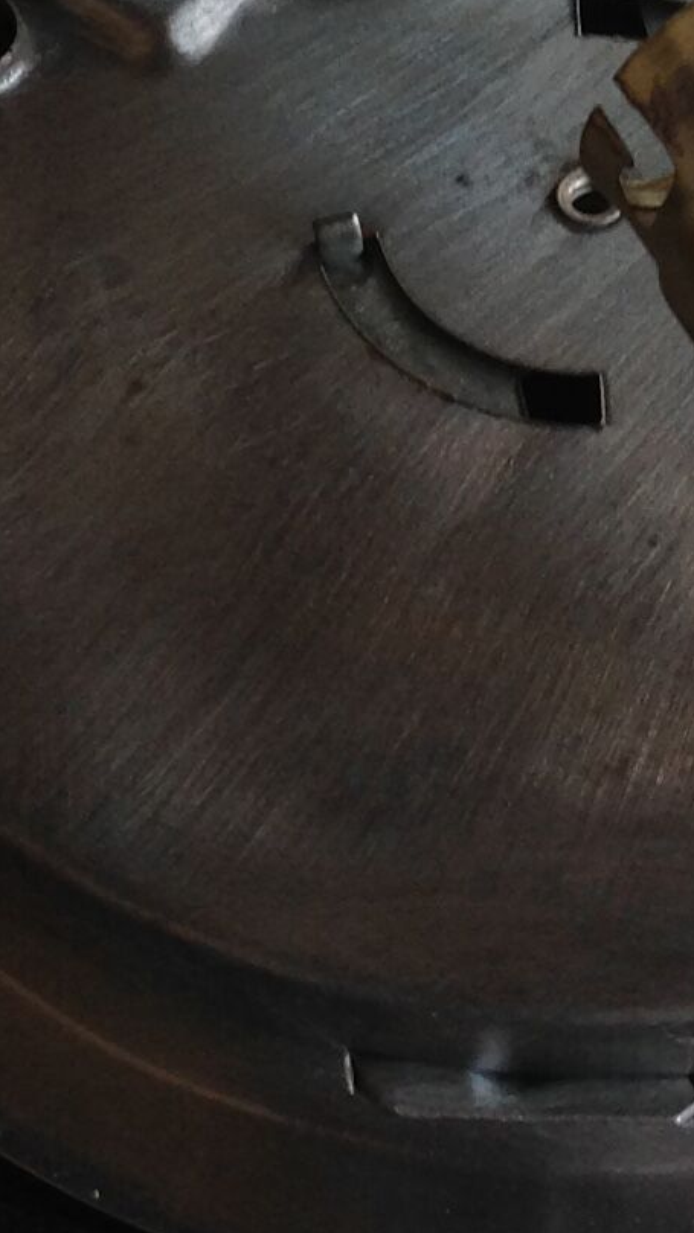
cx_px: 471
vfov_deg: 17.0
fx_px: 3992
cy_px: -128
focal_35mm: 122
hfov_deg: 9.9
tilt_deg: -46.4
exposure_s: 1/60
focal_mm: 4.28
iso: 50
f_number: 2.4
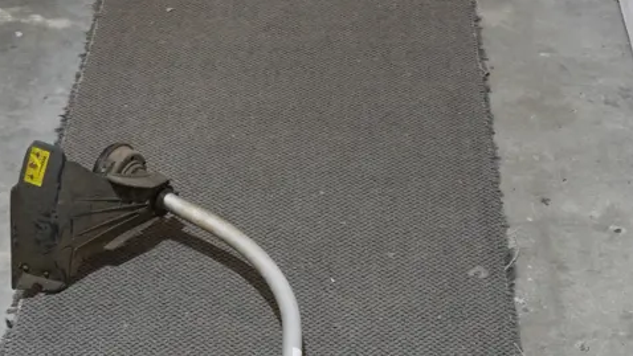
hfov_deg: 30.1
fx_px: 1175
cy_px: 633
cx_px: 267
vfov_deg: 15.1
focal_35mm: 70
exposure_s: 1/60
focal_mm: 15
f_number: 3.6
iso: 250
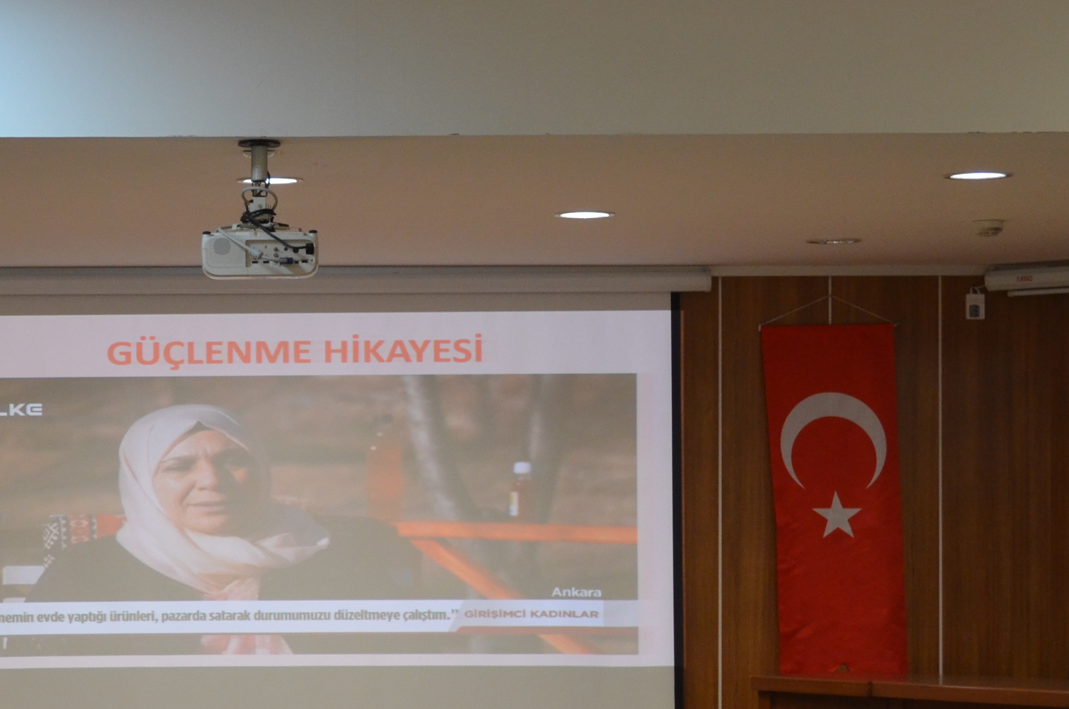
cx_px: 181
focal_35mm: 115
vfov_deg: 11.9
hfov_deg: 17.6
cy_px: 391
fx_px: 3408
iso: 800
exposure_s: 1/40
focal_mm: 34
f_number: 5
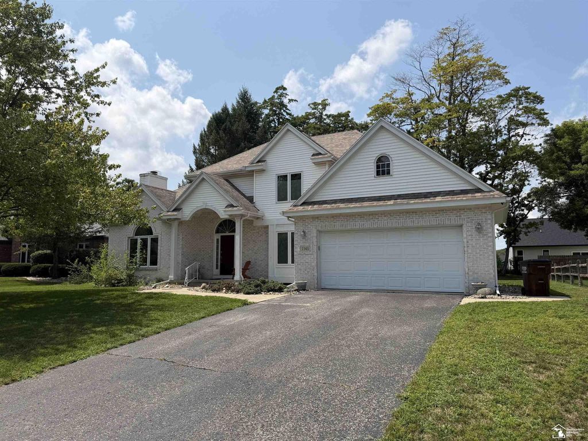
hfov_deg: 71.6
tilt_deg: +6.4
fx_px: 408
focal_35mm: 24
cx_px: 294
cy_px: 220
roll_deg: +0.3
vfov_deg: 56.8
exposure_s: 1/6711
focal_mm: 6.76
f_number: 1.78
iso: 80
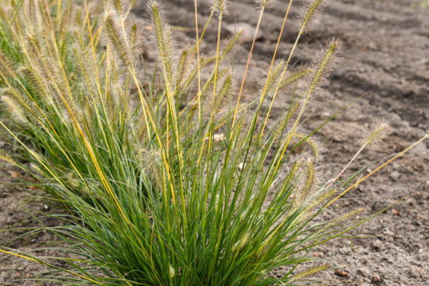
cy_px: 153
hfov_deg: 25.0
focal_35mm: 81
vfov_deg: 16.8
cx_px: 186
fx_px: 965
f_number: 5.6
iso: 200
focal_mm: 62
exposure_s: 1/160
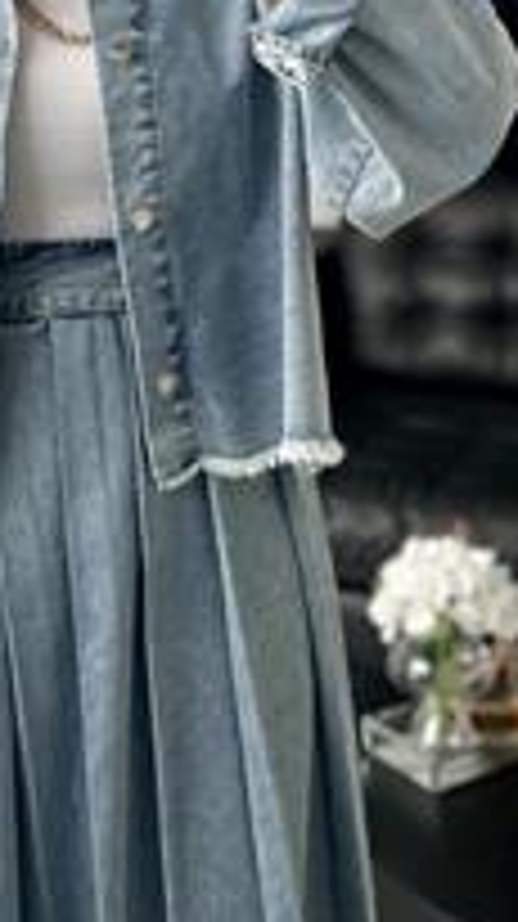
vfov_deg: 27.8
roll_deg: -1.9
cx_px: 167
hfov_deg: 17.6
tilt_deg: -16.2
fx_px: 1664
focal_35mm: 68
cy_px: -137
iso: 64
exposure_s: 1/219
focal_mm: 6.86
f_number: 1.78
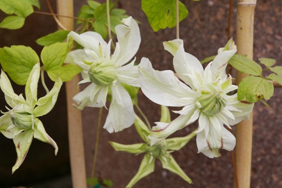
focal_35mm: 84
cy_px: 94
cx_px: 142
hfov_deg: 24.3
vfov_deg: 16.4
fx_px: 654
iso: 200
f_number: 11
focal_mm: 55
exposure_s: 1/125
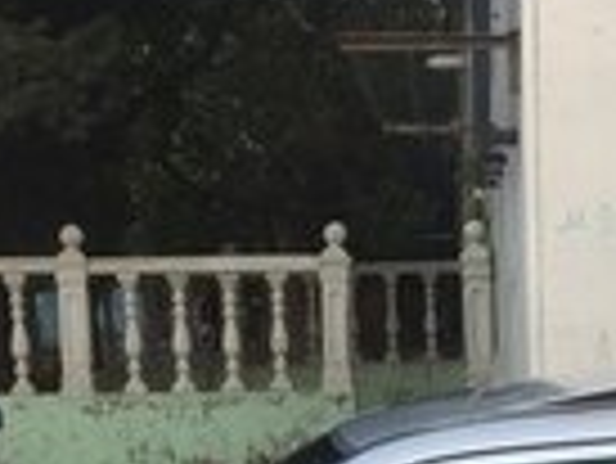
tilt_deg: -16.4
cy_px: 975
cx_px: 567
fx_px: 2494
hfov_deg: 13.9
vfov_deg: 9.8
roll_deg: +0.5
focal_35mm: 140
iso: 32
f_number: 2.2
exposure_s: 1/118
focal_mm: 4.15
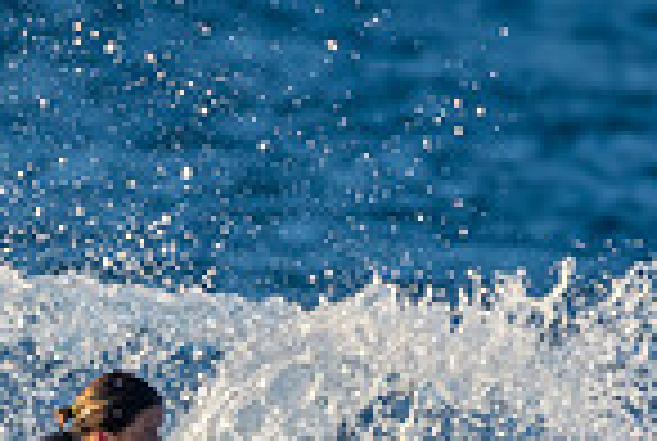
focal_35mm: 2976
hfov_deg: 0.7
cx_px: 194
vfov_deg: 0.5
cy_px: 632
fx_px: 54422
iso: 500
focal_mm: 500
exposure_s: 1/1250
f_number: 5.6
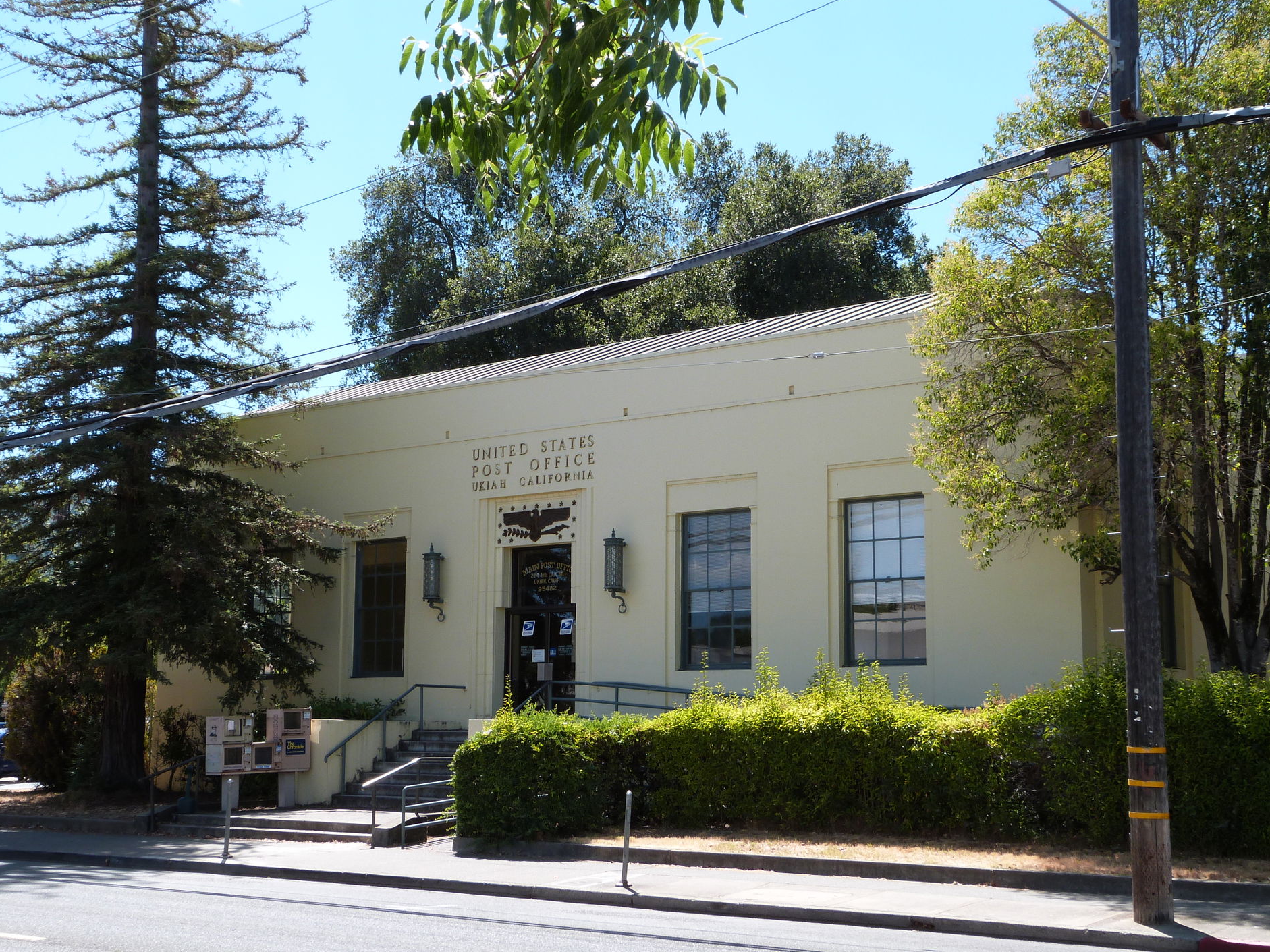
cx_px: 634
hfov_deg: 38.2
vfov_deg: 29.1
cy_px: 472
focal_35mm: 50
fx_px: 1834
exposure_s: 1/200
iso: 100
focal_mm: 8.7
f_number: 5
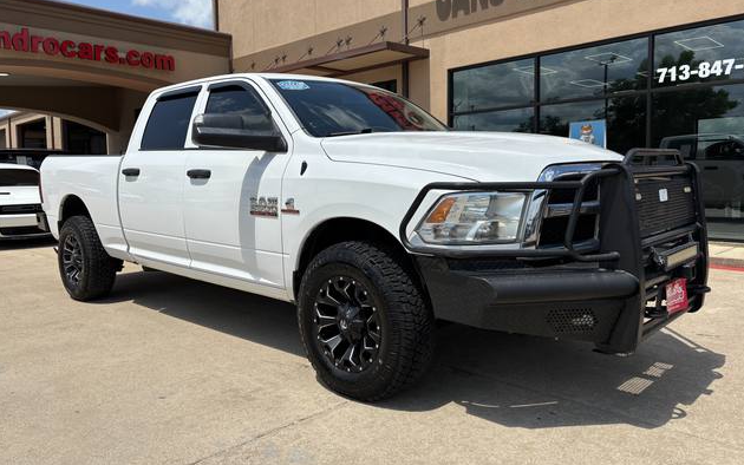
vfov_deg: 44.5
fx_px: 568
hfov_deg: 66.5
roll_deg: +0.4
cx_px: 374
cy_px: 211
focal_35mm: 28
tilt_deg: -3.8
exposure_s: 1/5618
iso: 50
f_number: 1.6
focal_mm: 5.96
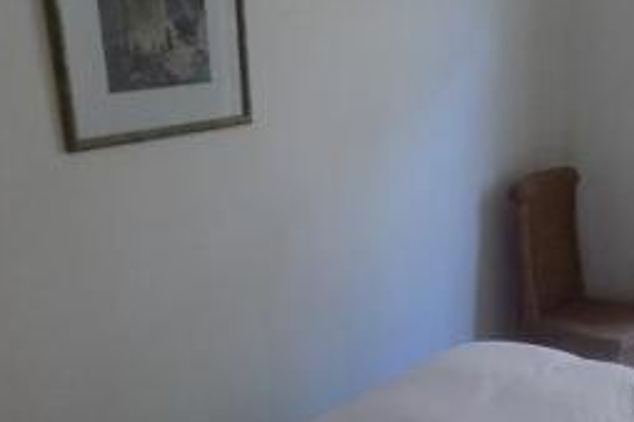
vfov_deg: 24.2
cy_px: 336
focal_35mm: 55
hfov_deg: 33.5
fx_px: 968
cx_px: 618
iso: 140
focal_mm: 4
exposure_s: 1/30
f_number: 3.1
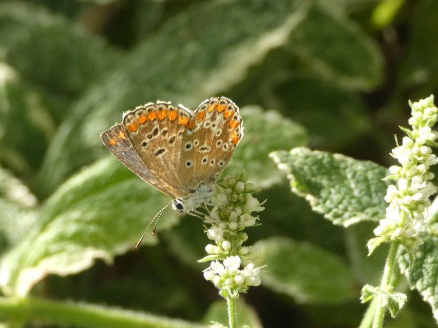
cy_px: 164
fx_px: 1620
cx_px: 219
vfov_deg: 11.6
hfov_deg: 15.4
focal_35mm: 128
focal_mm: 22.9
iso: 200
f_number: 5.2
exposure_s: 1/80
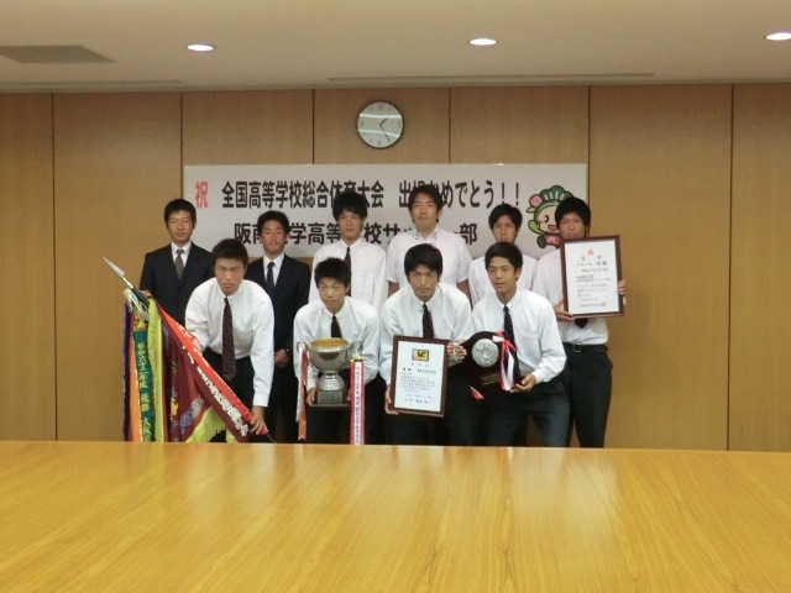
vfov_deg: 30.9
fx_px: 1074
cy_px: 296
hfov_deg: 40.4
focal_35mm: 47
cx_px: 396
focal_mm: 8.4
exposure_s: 1/30
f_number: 4
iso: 800
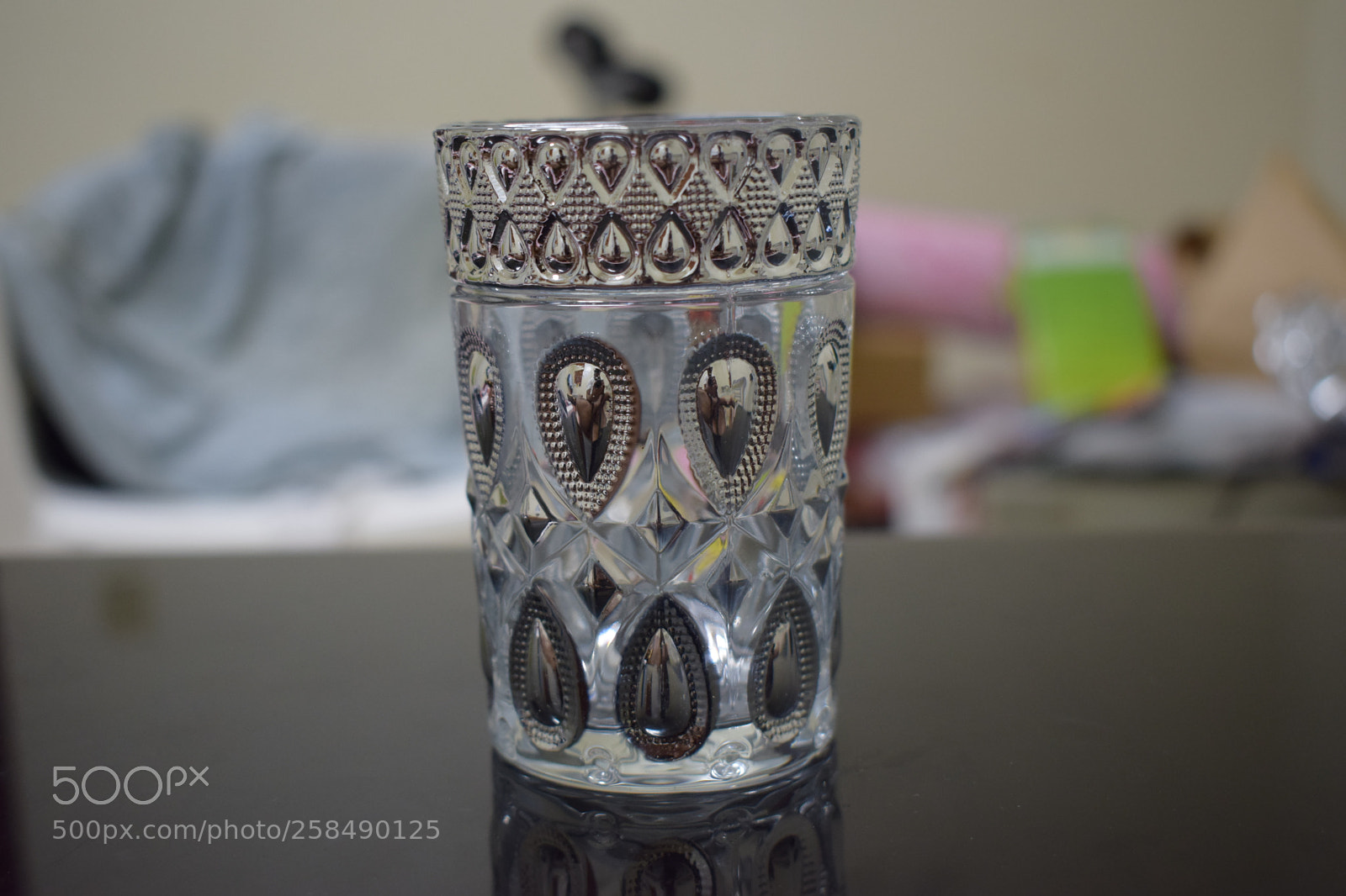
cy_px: 448
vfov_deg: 29.9
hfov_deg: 43.6
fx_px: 1682
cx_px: 673
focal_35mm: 45
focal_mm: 30
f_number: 4.2
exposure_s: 1/30
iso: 800
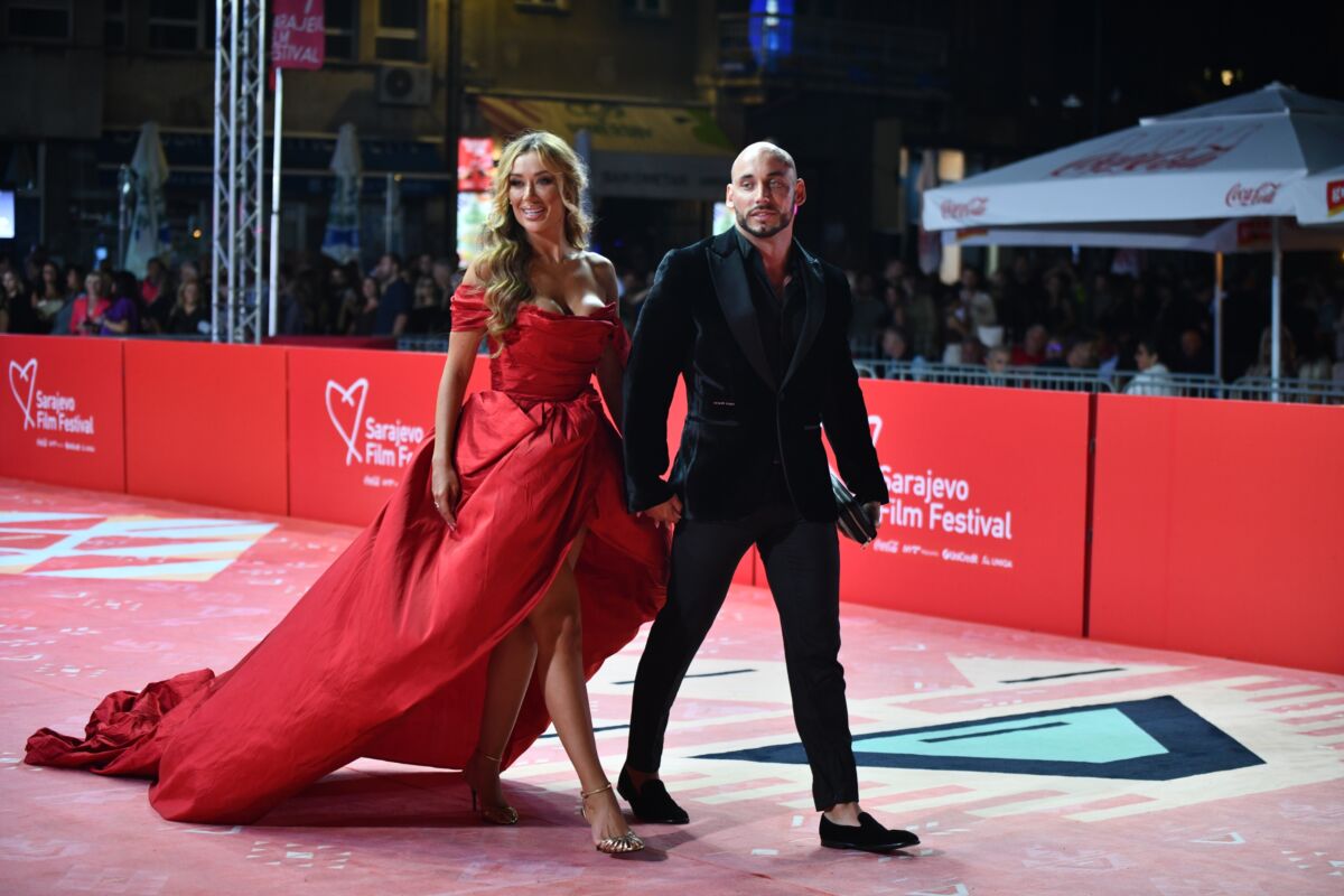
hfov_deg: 28.8
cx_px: 672
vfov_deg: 19.5
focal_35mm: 70
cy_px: 448
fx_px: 2613
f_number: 2.8
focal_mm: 70
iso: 1000
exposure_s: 1/500
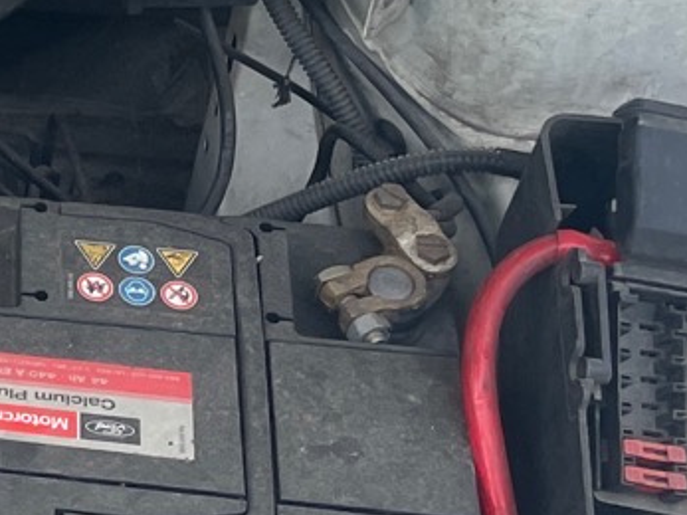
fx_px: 2678
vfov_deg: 10.8
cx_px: -723
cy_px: -129
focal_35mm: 135
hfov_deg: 12.7
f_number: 1.6
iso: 32
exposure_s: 1/812
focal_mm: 4.2
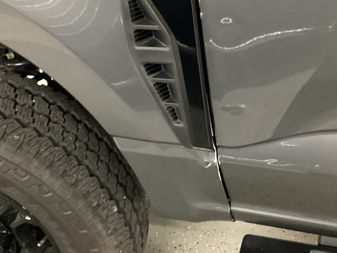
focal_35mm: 51
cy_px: 106
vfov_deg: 28.5
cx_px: 182
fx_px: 497
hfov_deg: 37.5
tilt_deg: -35.2
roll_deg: +4.0
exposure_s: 1/17
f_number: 2.4
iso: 640
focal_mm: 3.3
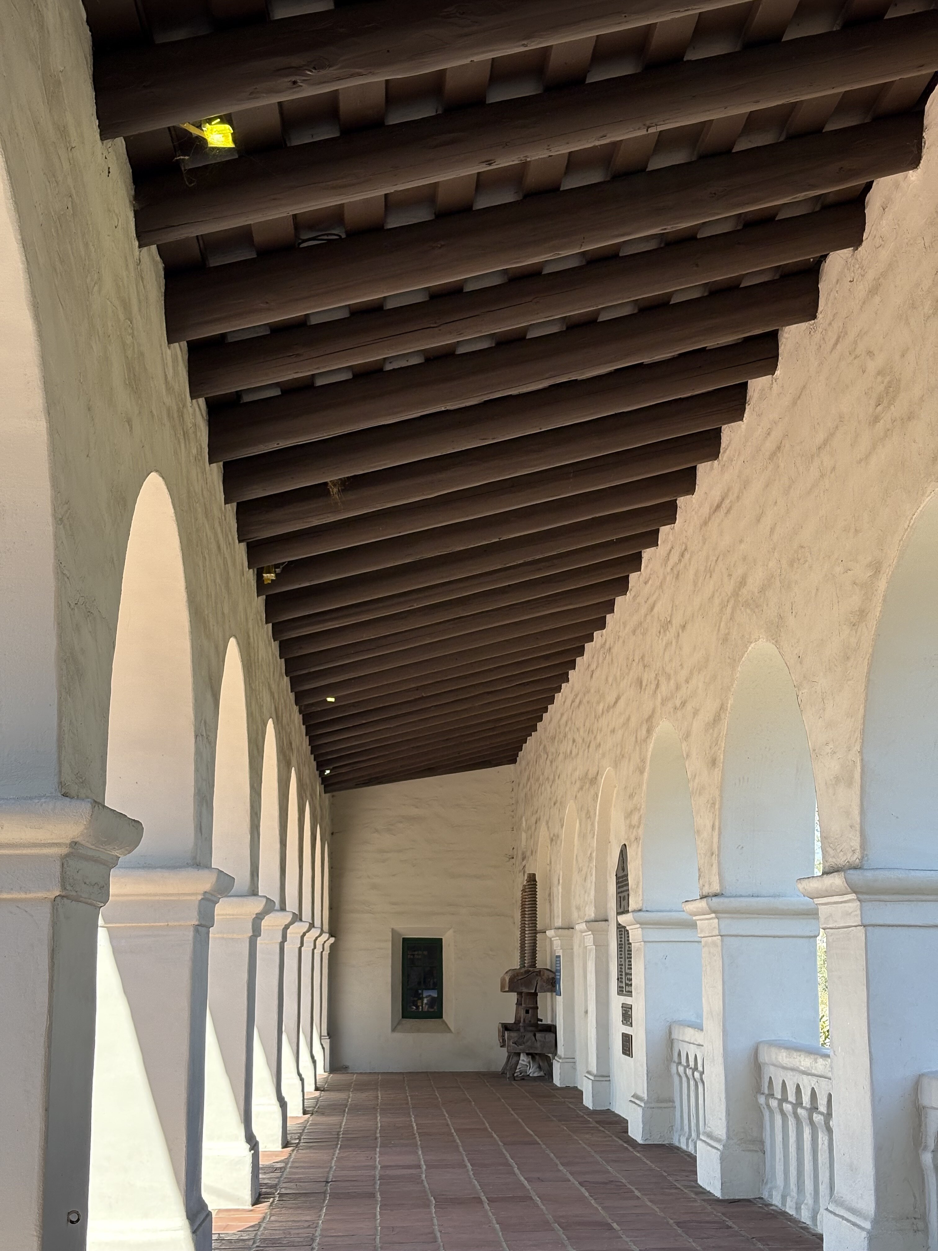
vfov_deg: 36.8
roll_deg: +0.5
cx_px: 469
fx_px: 1879
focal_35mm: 52
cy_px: 626
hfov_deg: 28.0
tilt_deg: +9.5
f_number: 1.6
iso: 40
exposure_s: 1/523
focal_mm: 5.96
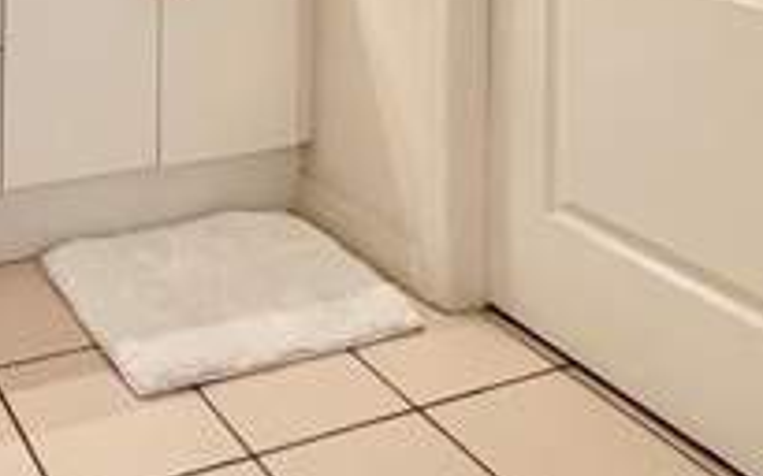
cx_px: -11
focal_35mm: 43
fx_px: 894
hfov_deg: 40.2
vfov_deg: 23.1
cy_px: -268
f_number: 1.8
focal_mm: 1.57
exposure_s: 1/120
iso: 125
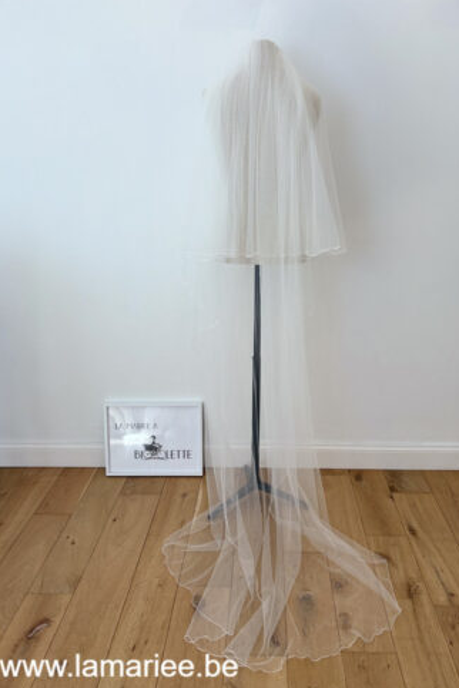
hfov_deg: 46.3
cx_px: 254
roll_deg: +0.6
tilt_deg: -19.5
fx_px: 535
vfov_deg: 65.5
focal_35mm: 28
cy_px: 353
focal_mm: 5.96
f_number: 1.6
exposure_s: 1/206
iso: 40
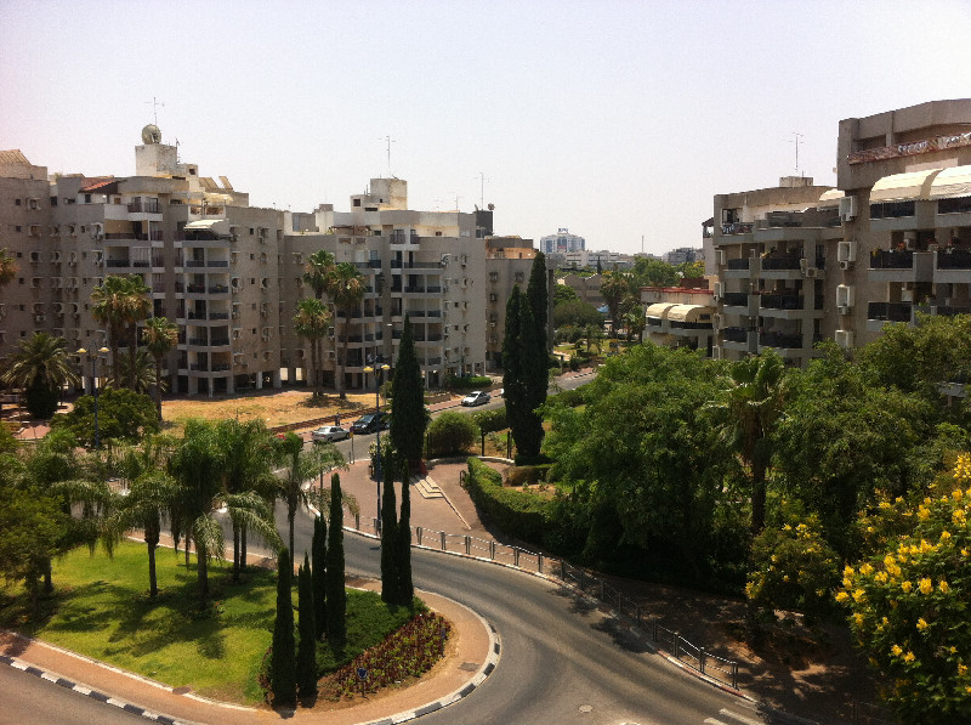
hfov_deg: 52.7
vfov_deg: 40.6
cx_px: 486
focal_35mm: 35
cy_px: 362
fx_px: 980
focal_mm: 3.85
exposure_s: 1/1257
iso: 80
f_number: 2.8
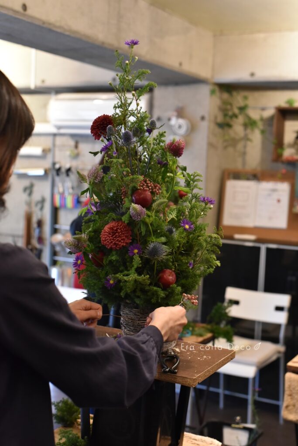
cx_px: 149
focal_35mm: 50
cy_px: 223
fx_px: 621
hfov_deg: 27.0
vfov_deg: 39.6
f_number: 3.5
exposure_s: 1/100
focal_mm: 50
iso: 3200
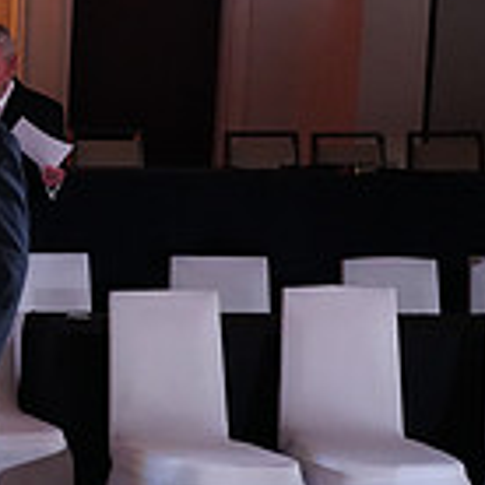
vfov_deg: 16.2
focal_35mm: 107
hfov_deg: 14.2
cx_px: -408
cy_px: 315
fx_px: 1696
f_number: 4
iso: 5000
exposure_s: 1/200
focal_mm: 30
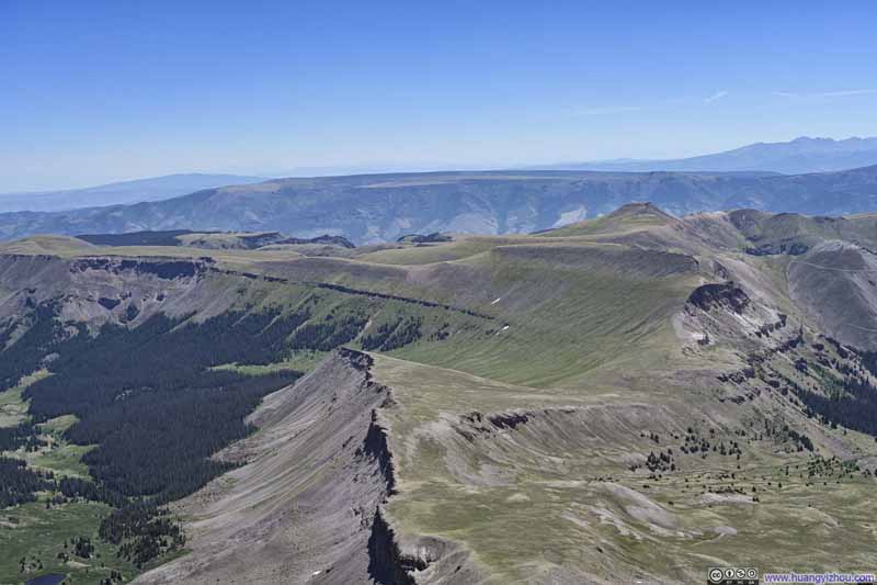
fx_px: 1072
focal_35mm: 44
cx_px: 438
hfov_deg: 44.5
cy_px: 292
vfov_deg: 30.5
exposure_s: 1/640
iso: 64
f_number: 5.6
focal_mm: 44
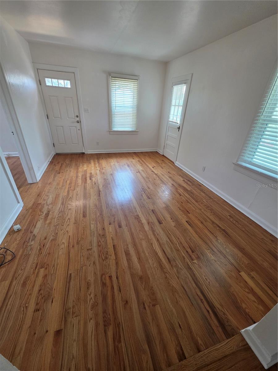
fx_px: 139
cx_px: 139
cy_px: 186
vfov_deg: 106.2
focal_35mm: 13
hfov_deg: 89.9
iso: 200
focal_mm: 2.2
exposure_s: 1/120
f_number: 1.9
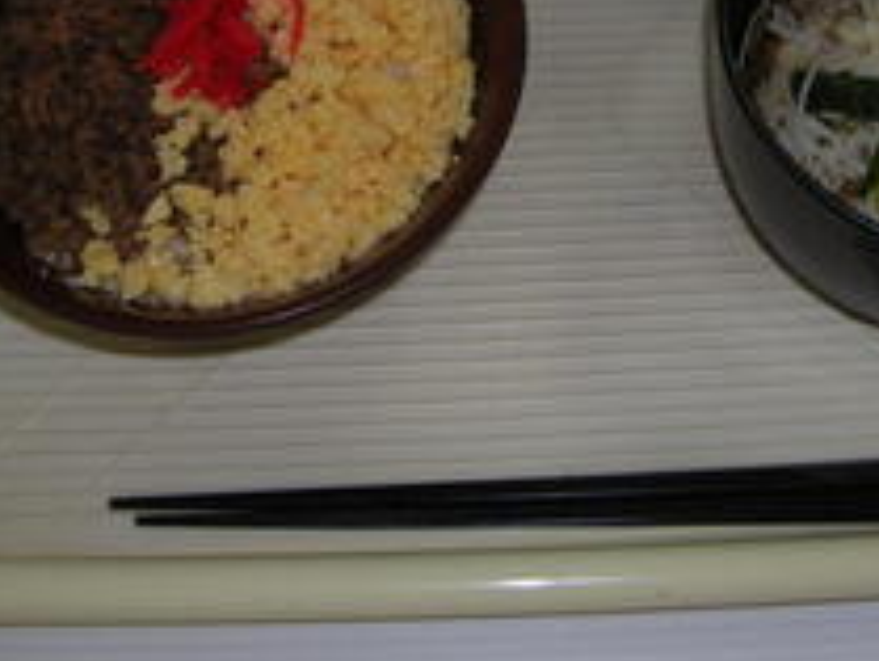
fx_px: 1702
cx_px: 555
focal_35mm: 67
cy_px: 114
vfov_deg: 21.6
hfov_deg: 28.8
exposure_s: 1/60.1
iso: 50
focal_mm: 5.8
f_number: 2.8
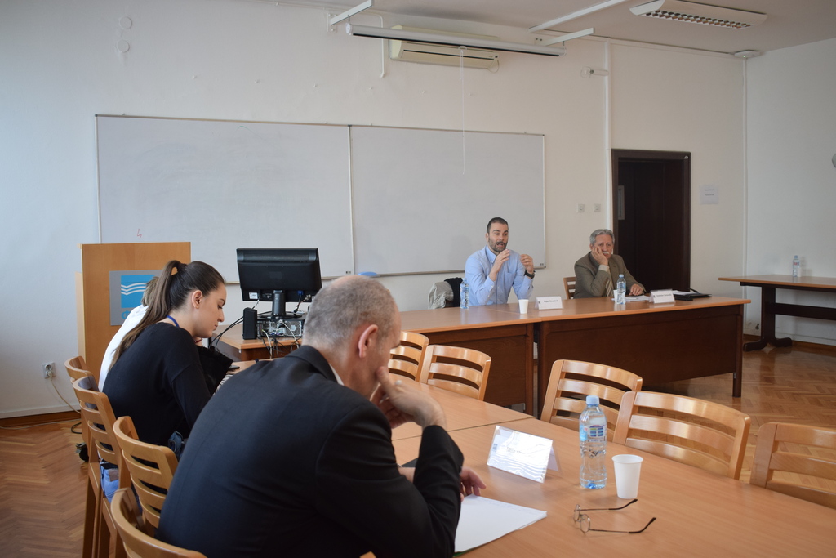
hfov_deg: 53.1
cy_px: 279
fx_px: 836
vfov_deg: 36.9
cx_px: 418
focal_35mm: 36
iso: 640
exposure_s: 1/60
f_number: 4.5
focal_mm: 24
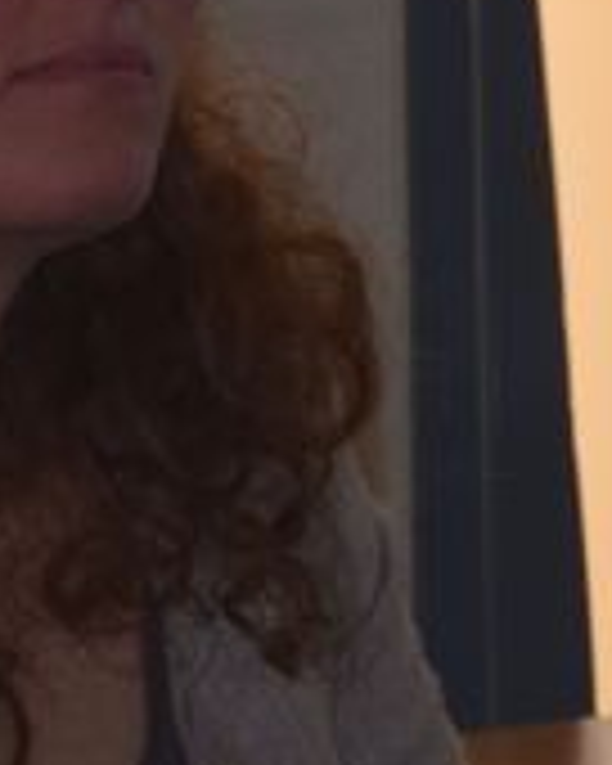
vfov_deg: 1.9
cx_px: 158
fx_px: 23599
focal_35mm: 1042
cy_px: -140
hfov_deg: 1.5
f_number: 5.6
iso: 180
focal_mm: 105
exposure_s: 1/125
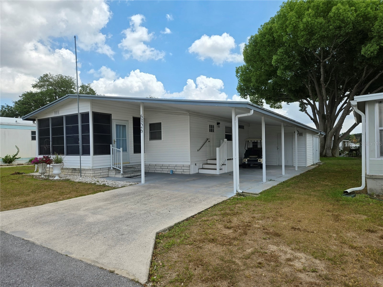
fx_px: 254
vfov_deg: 58.9
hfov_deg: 73.9
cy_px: 144
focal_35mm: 23
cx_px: 192
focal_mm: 5.4
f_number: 1.8
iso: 25
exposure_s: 1/1554
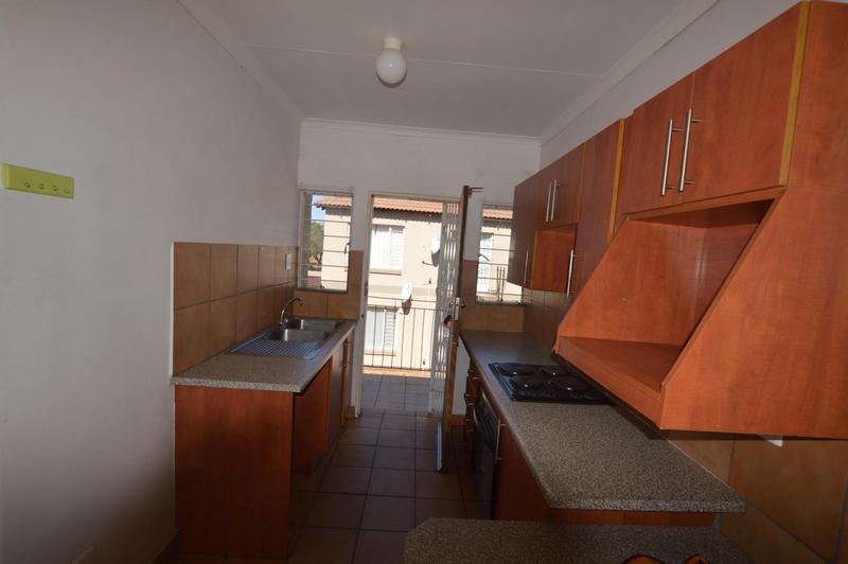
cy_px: 282
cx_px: 424
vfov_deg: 77.2
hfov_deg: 100.4
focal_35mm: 15
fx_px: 353
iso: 100
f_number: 7.1
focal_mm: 10
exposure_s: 1/200
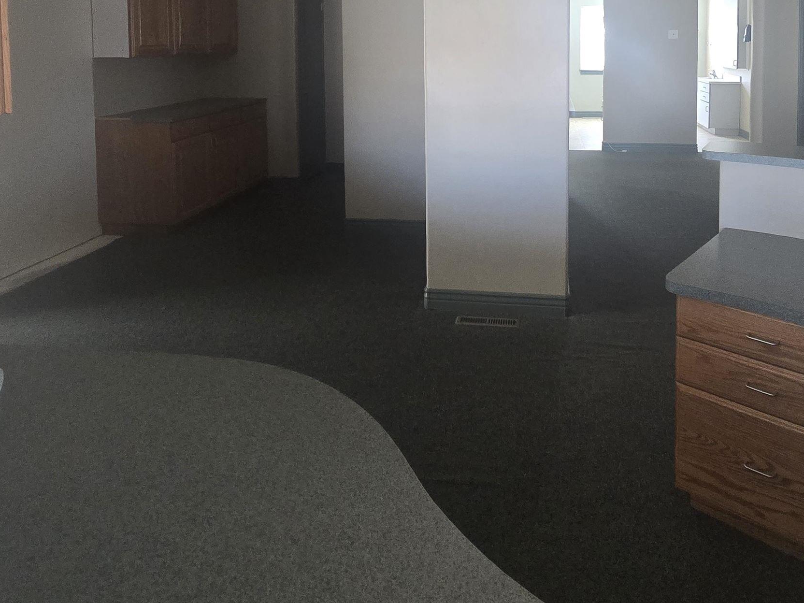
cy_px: 61
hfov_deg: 70.8
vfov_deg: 50.5
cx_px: 484
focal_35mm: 24
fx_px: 557
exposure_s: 1/60
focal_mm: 2.2
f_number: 2.2
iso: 500
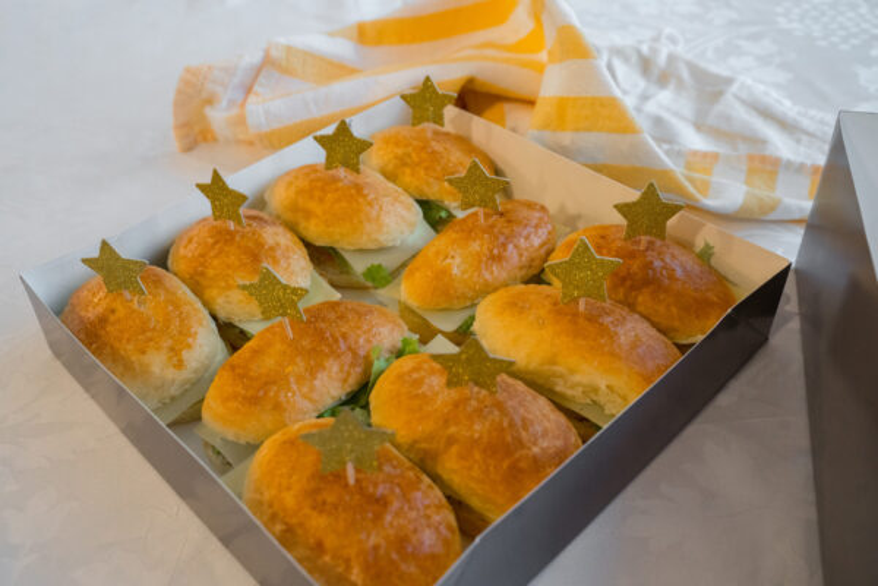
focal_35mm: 33
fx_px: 805
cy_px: 293
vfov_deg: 40.0
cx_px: 439
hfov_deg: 57.2
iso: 2500
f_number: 6.3
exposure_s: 1/100
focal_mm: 33
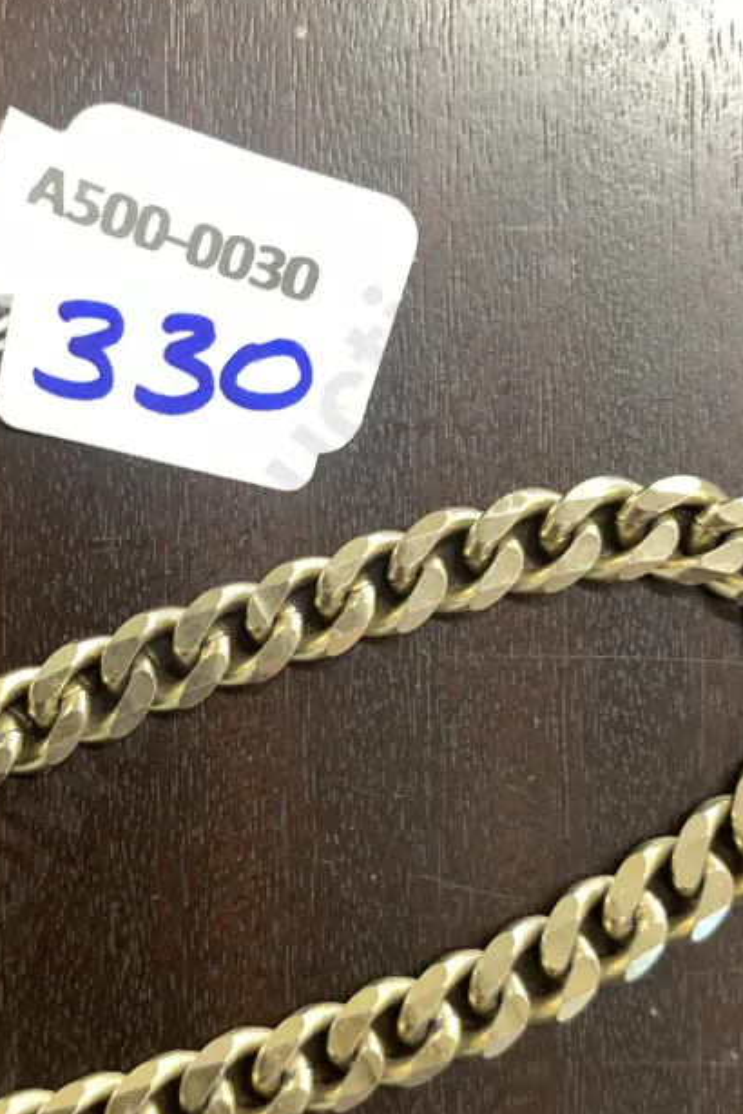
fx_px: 1393
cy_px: 598
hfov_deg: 29.5
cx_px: 208
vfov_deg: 43.6
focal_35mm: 45
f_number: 1.8
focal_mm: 4.25
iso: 160
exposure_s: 1/50
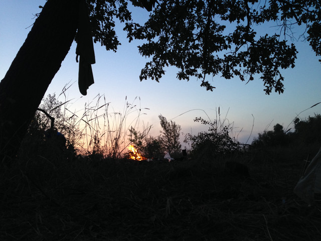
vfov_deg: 42.9
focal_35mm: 33
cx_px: 160
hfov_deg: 55.4
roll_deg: +4.2
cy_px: 120
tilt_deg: +7.3
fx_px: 306
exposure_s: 1/20
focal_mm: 4.12
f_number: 2.4
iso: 80
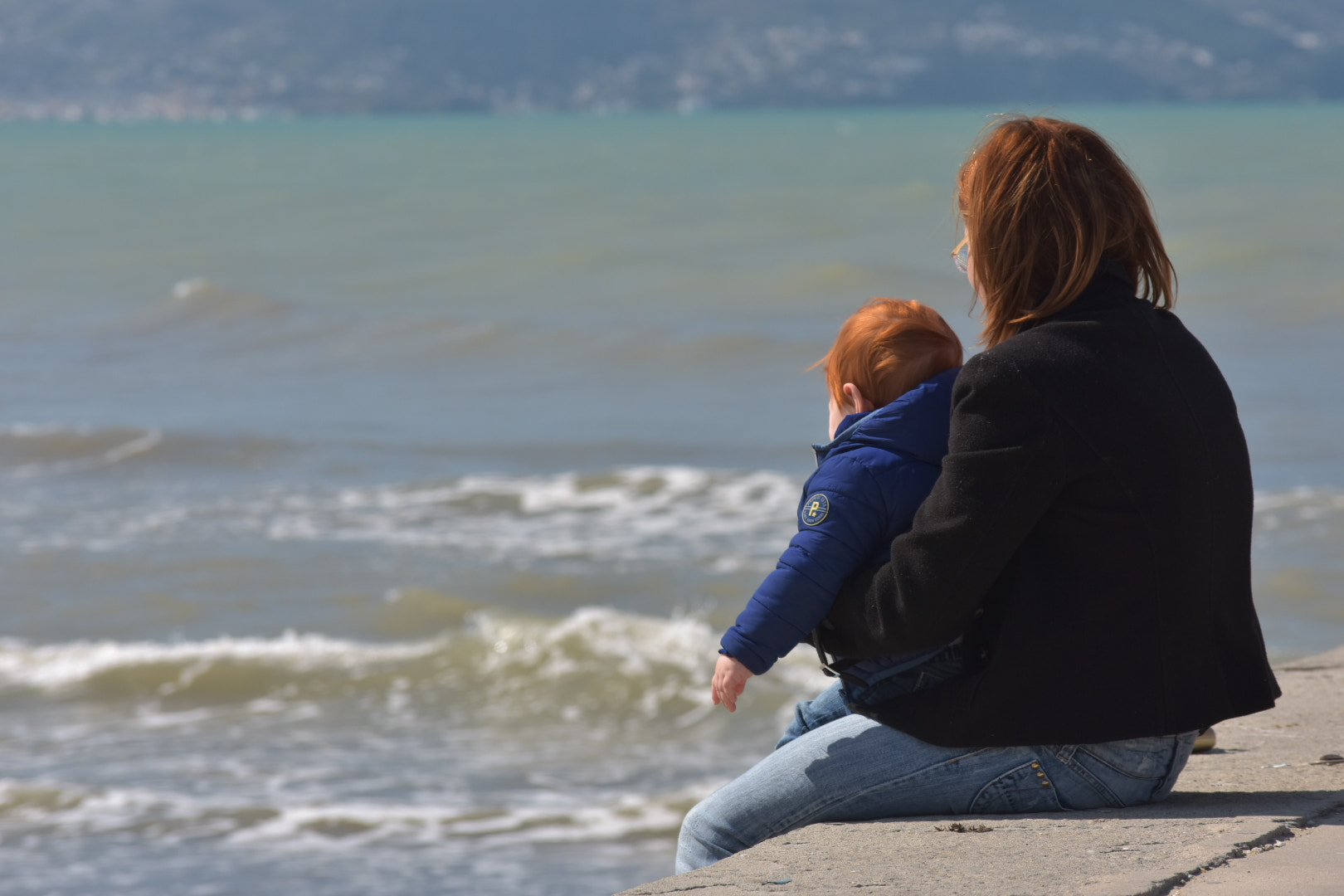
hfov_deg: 9.8
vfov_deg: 6.5
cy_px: 448
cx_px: 672
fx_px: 7839
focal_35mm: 210
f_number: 8
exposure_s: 1/200
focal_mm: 140
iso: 100
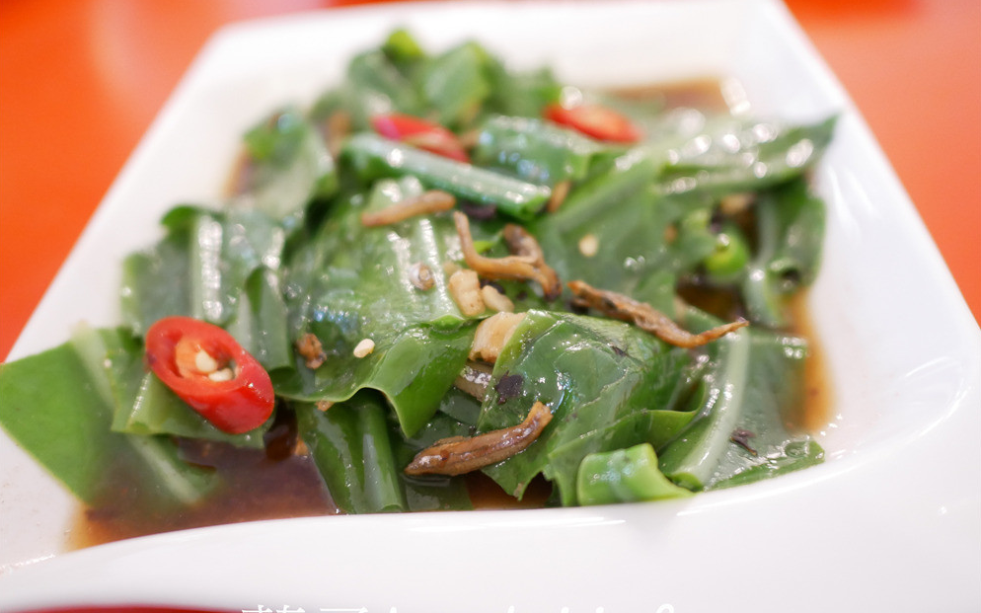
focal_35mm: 32
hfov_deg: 59.7
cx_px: 490
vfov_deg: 39.4
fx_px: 855
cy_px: 320
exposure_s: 1/60
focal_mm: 15
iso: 1250
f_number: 1.7
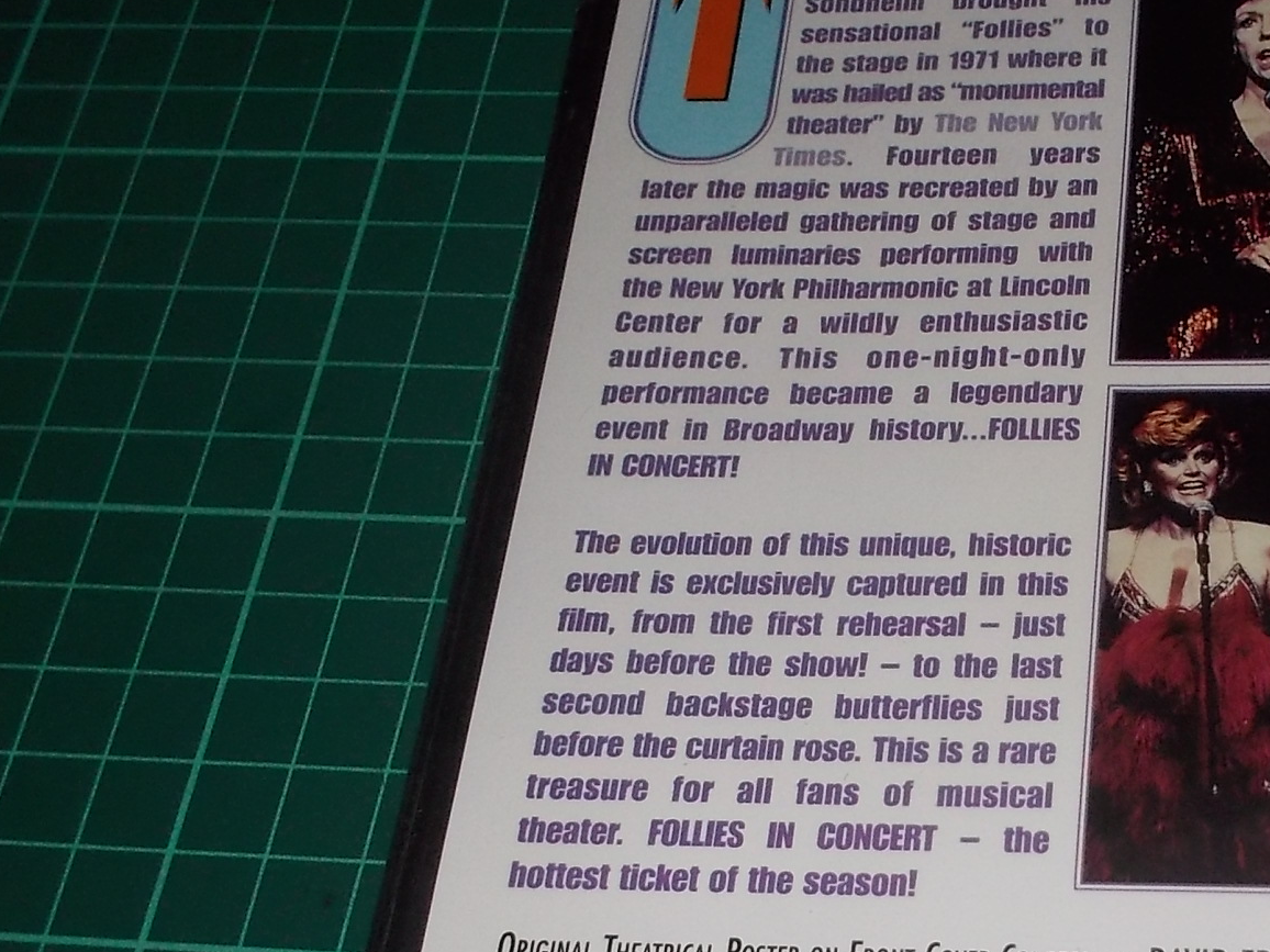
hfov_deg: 32.5
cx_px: 1085
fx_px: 2091
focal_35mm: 57
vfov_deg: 25.4
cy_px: 683
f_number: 3.3
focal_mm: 4.1
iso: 200
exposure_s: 1/30
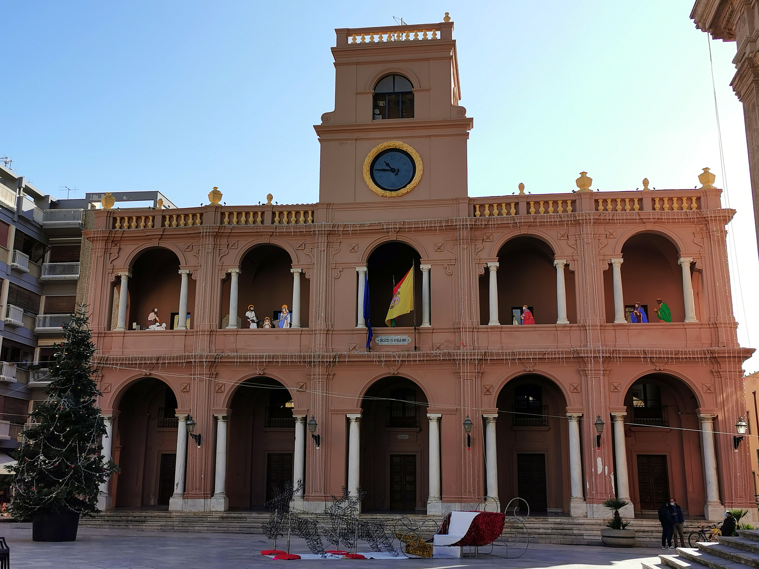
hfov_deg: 52.6
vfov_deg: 40.7
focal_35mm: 35
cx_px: 380
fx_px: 767
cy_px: 284
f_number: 1.6
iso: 50
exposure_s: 1/2674
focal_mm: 5.56
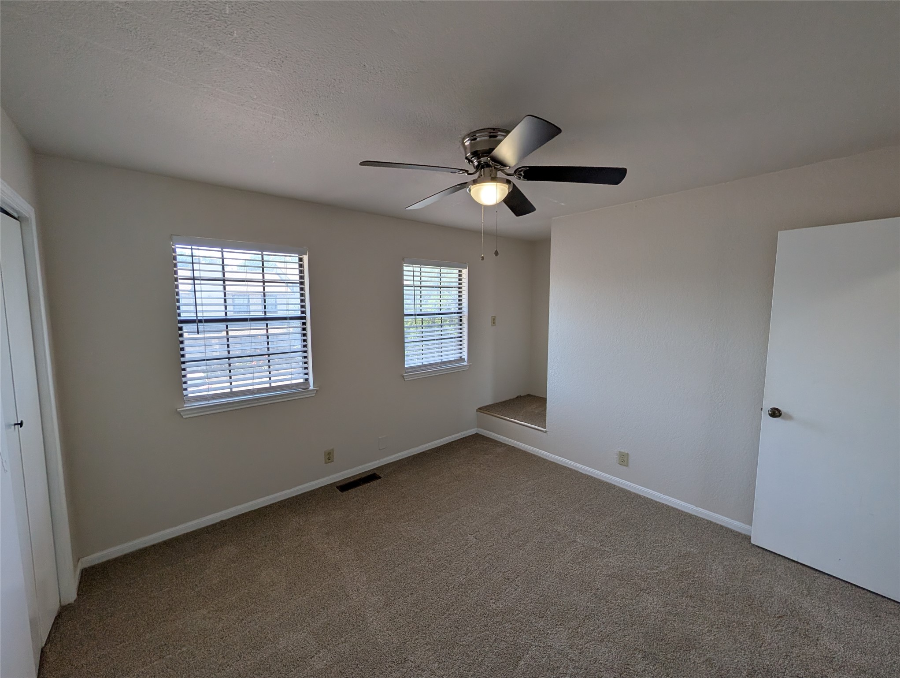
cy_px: 339
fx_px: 312
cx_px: 450
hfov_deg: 110.5
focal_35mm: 12
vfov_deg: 94.6
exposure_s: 1/276
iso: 45
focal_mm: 2.02
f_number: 1.7
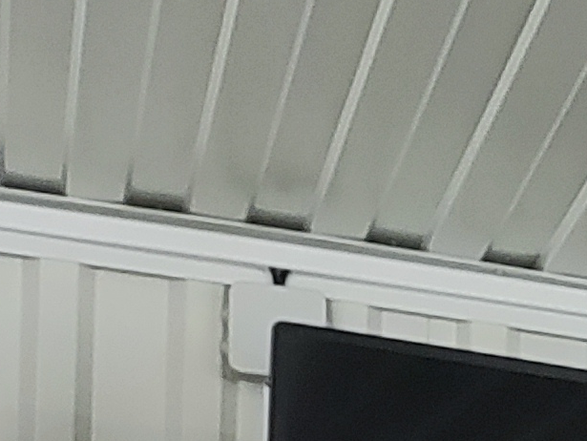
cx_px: 1612
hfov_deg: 9.0
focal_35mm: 188
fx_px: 3190
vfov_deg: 7.1
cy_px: 1277
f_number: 1.79
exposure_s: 1/50
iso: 125
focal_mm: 4.71
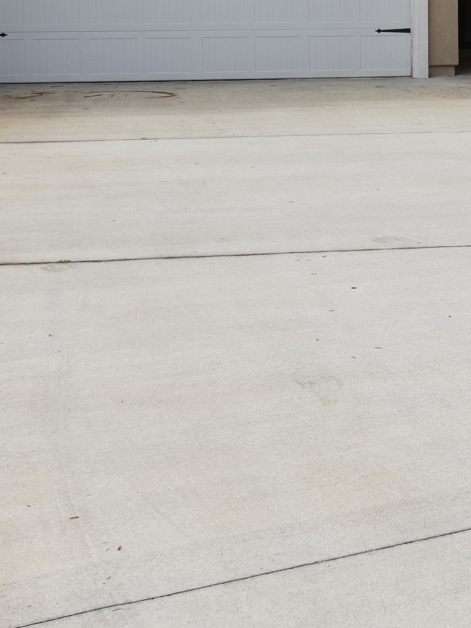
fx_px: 1541
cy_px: 127
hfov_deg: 17.0
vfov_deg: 22.7
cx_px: 481
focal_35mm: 85
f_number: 8
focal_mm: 20
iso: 160
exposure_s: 1/500
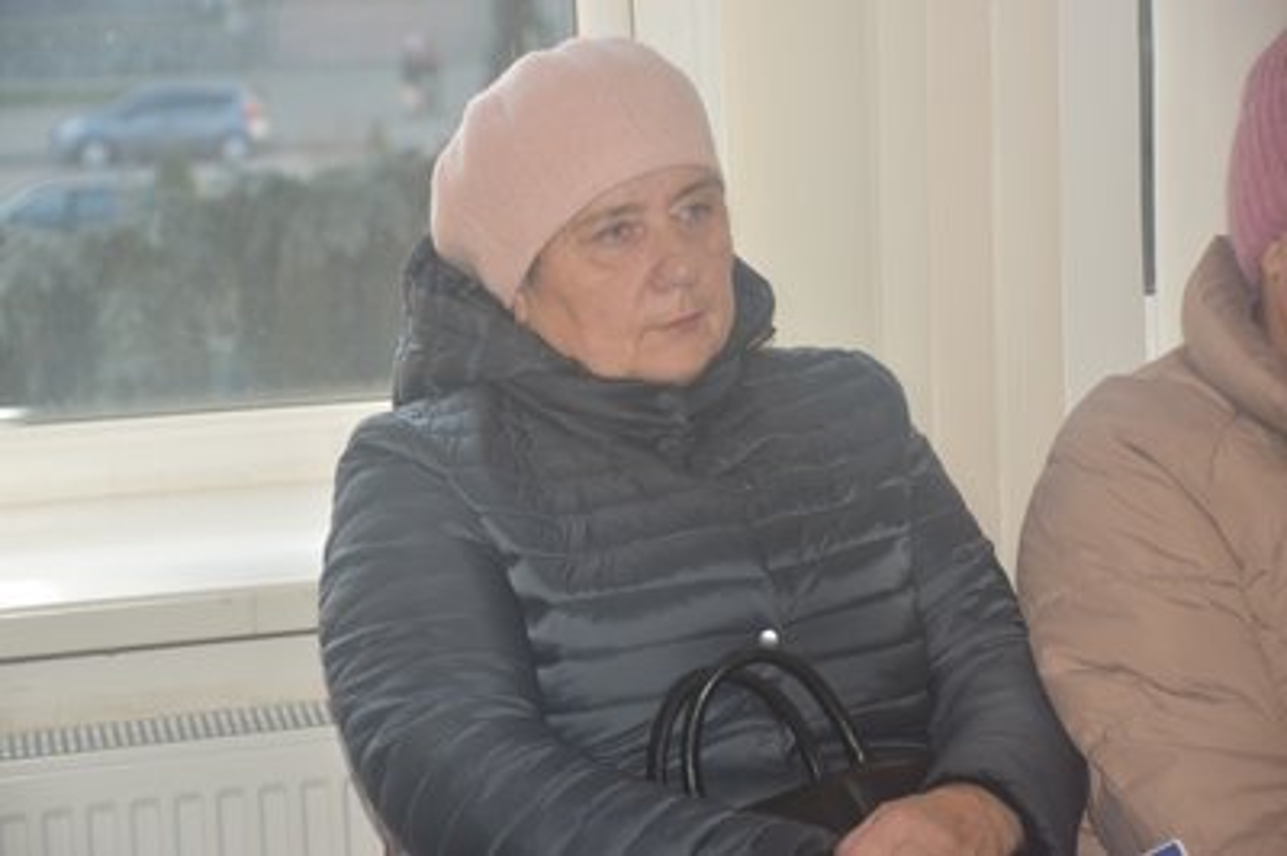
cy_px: 428
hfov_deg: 17.1
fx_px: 4286
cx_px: 644
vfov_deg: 11.4
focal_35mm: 120
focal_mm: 80
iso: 360
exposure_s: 1/125
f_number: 5.6
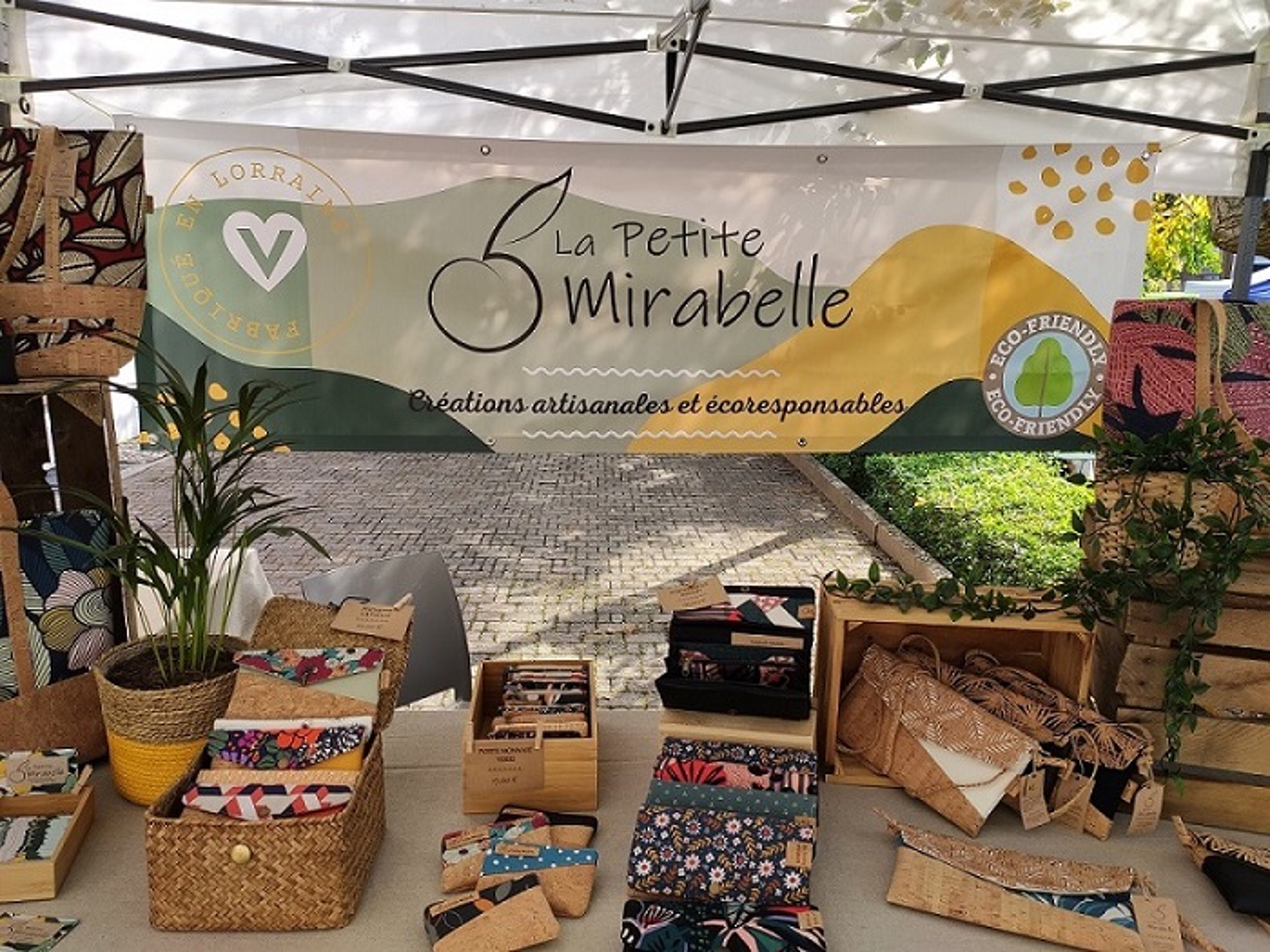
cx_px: 635
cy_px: 476
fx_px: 954
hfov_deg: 67.3
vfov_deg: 53.1
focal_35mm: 26
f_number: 1.75
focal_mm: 4.77
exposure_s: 1/374
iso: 112
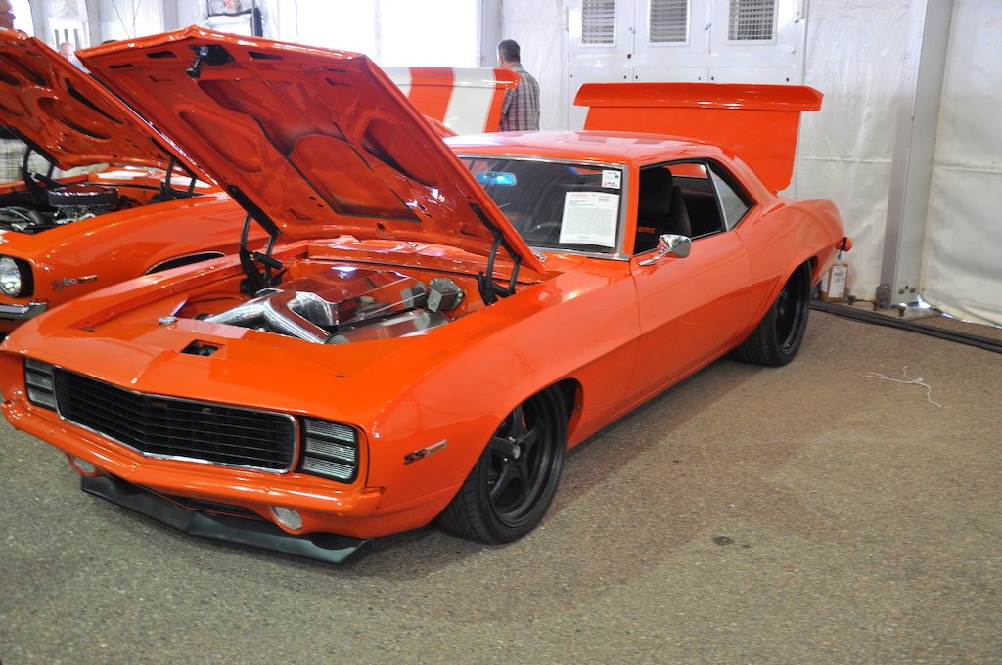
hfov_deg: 49.6
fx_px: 1084
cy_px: 332
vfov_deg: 34.1
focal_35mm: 39
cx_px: 501
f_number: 5
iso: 400
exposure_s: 1/25
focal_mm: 26
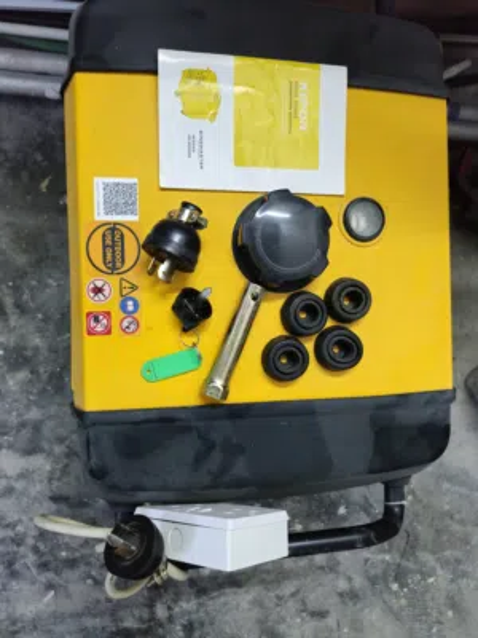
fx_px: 423
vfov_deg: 73.9
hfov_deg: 58.9
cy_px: 319
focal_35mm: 23
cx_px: 239
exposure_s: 1/50
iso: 640
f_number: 1.8
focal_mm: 5.54
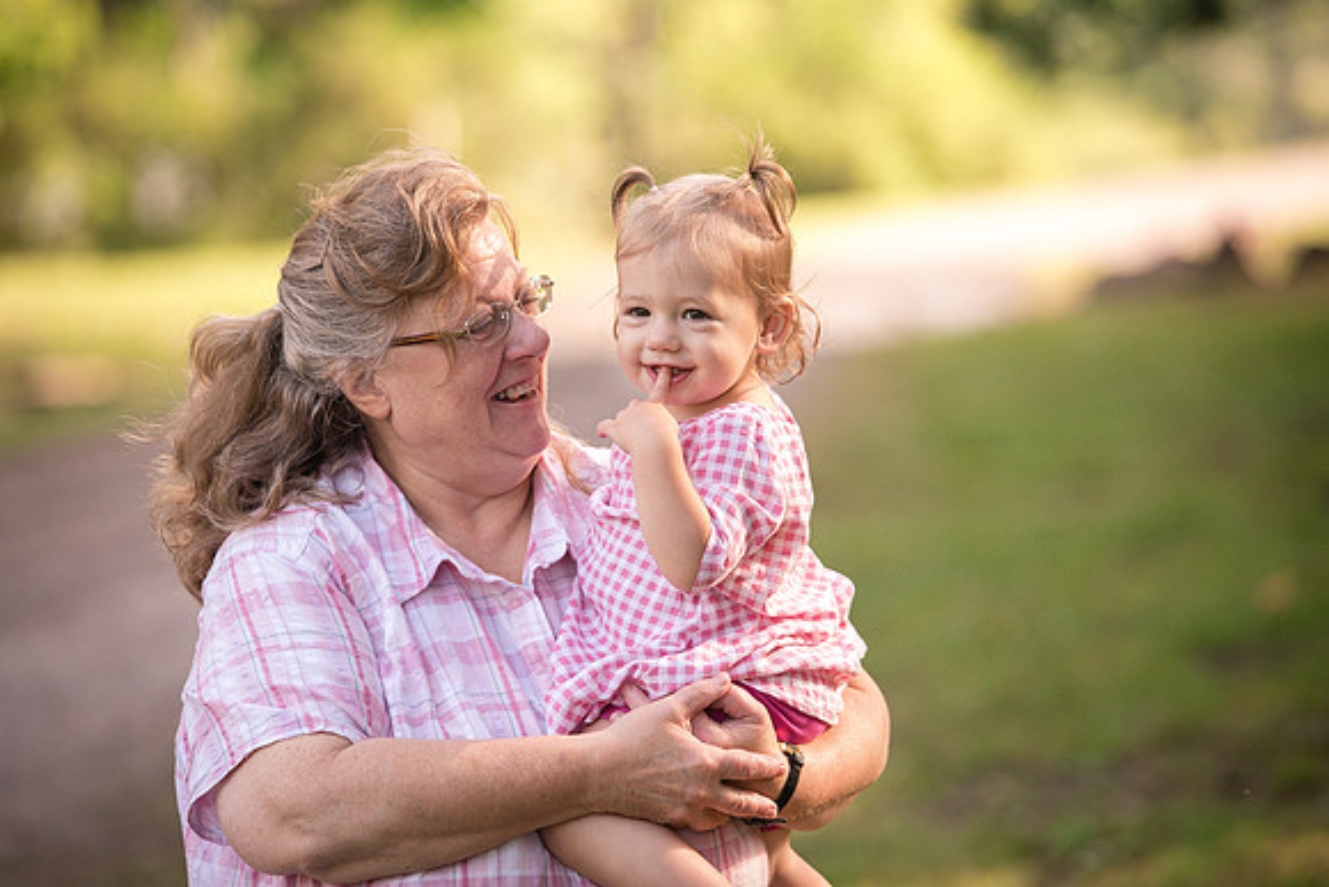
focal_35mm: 170
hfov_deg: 12.1
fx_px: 6277
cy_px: 444
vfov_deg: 8.1
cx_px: 664
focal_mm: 170
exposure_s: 1/500
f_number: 3.5
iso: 400
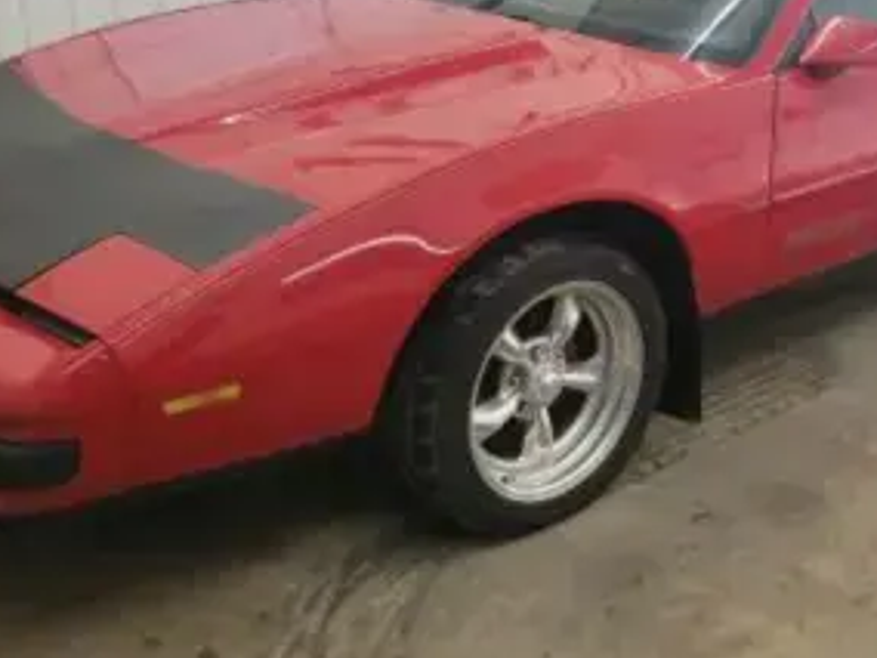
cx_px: 602
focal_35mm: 54
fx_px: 1368
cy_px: 151
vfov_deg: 26.6
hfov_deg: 35.1
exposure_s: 1/60
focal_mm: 6.7
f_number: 1.8
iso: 100
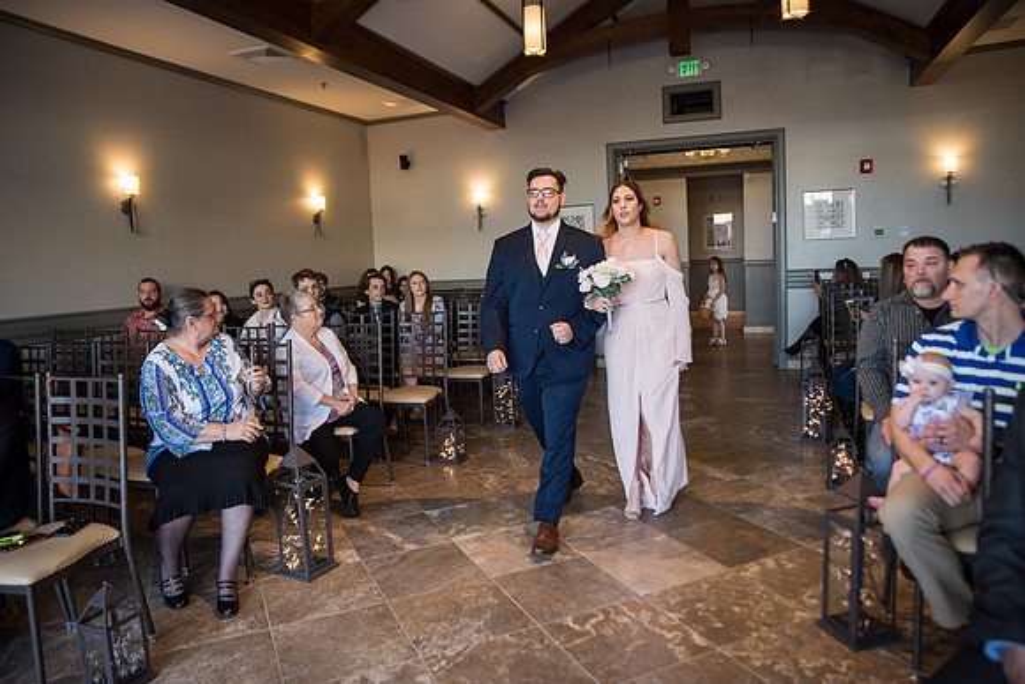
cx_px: 512
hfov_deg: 73.7
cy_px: 342
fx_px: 683
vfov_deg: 53.2
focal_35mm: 24
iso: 500
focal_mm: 24
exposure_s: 1/200
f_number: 2.8
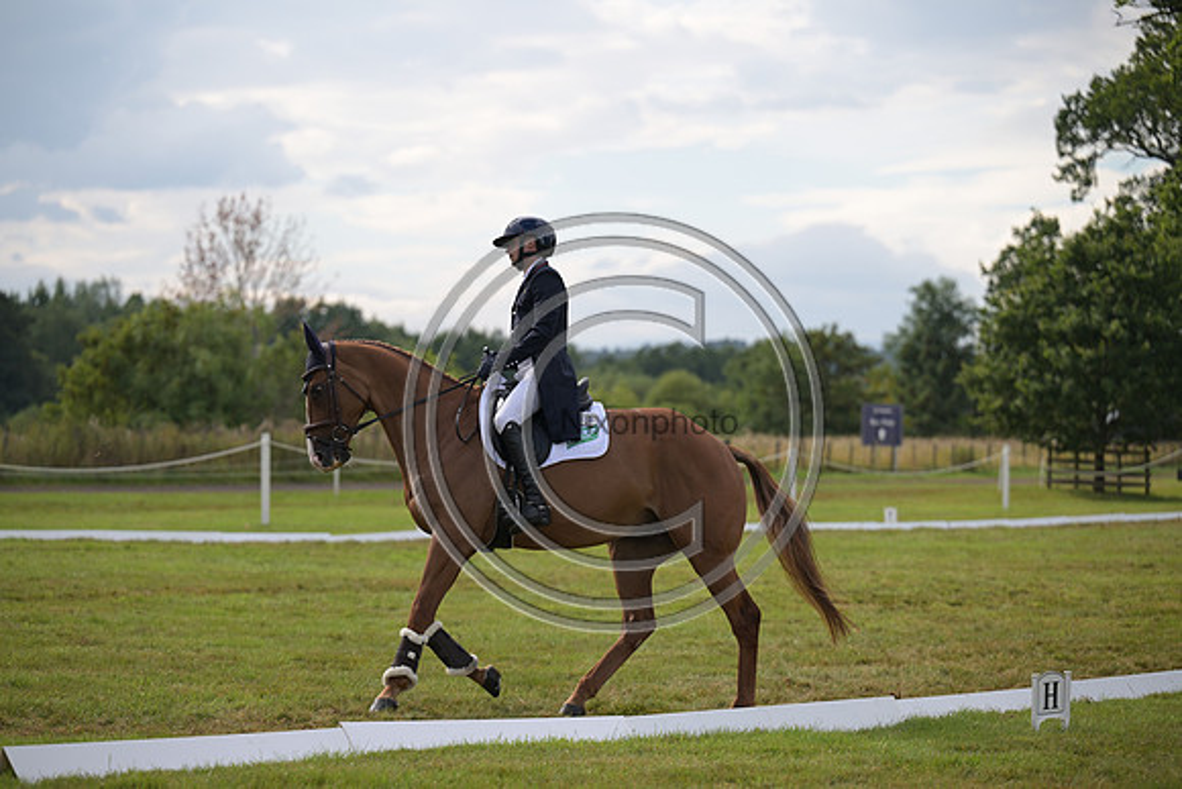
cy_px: 394
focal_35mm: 120
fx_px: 3941
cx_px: 591
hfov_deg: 17.1
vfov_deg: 11.4
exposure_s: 1/1250
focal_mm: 120
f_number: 3.2
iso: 140
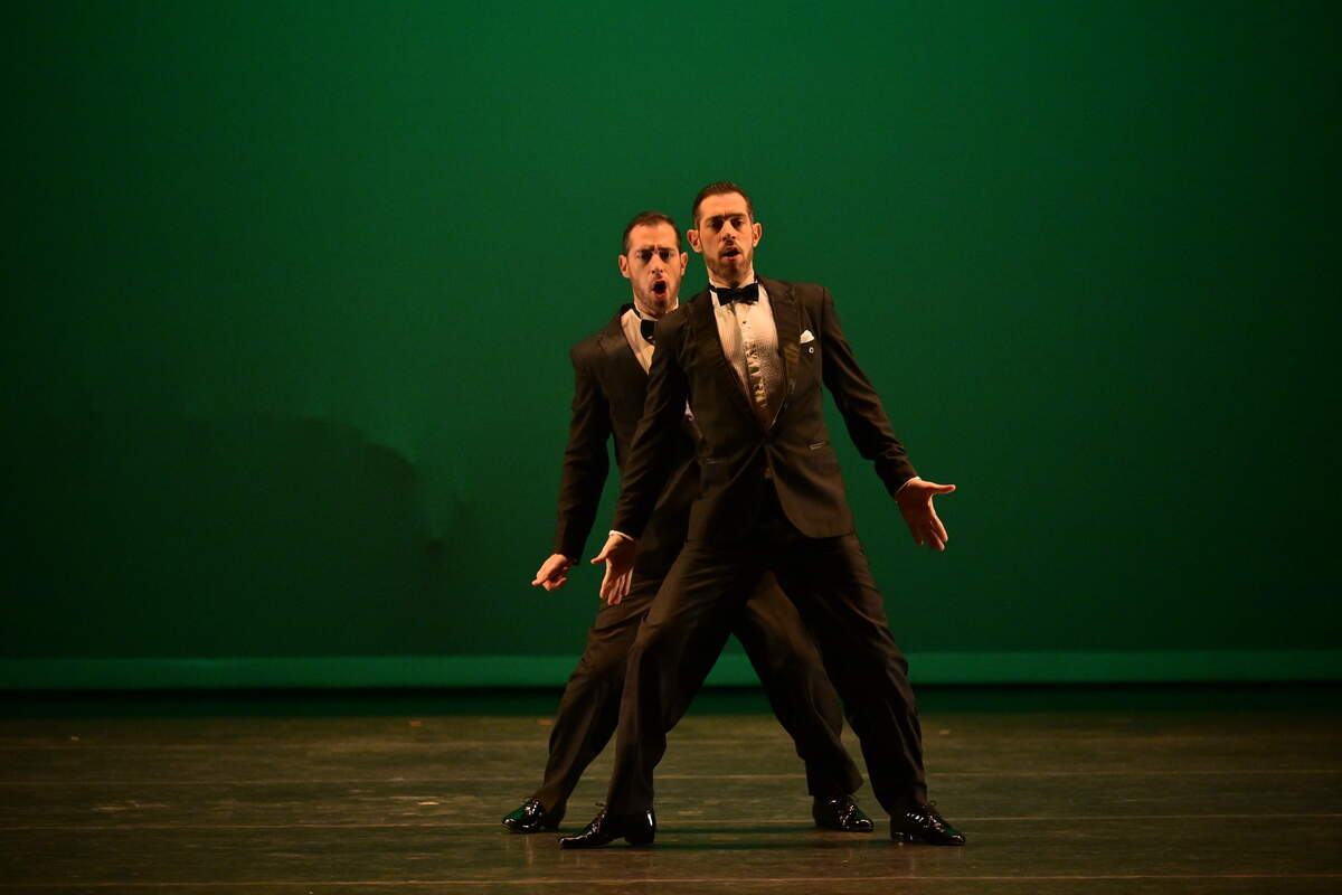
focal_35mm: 160
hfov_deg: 12.8
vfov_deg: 8.6
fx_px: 5964
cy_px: 448
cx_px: 671
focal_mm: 160
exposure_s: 1/500
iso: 4000
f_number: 2.8
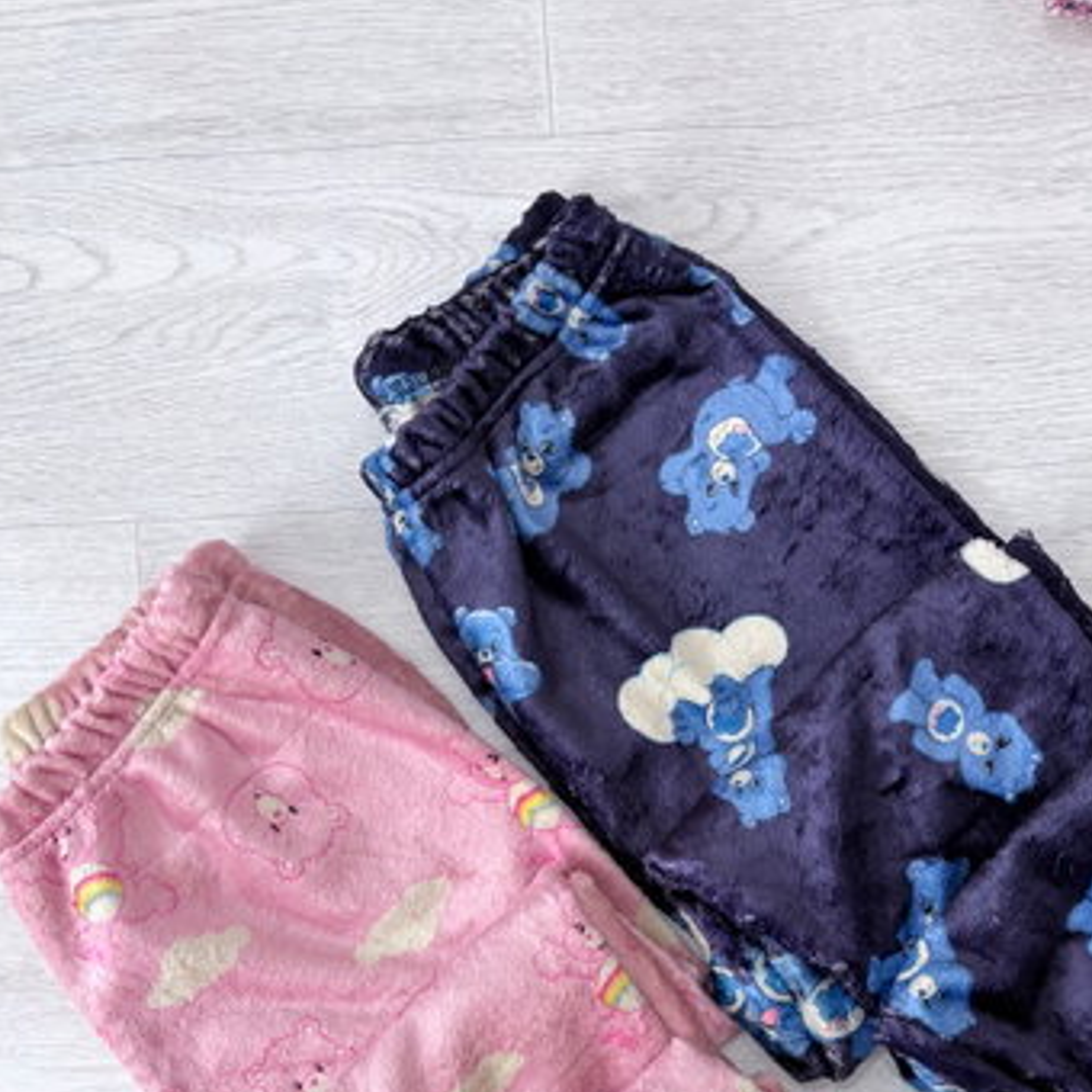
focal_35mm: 36
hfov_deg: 46.0
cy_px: 840
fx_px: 1285
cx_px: 610
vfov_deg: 44.3
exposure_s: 1/50
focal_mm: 5.96
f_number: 1.6
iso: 64
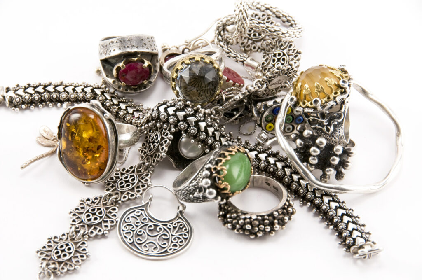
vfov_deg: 4.6
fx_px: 3512
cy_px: 140
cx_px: 211
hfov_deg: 6.9
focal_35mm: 300
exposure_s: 1/30
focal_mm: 200
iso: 200
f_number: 11
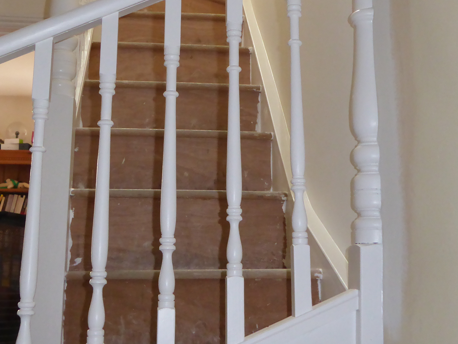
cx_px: 233
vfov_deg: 26.0
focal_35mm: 56
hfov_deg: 34.3
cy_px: 116
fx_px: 741
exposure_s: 1/60
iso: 400
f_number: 3.5
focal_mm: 5
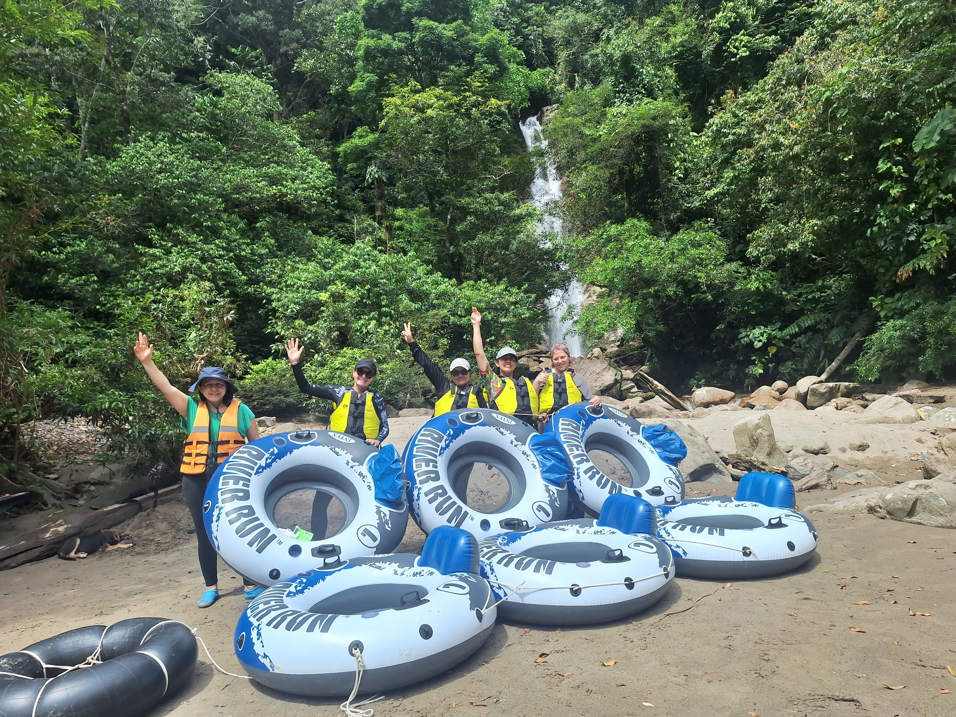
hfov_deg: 73.9
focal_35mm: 23
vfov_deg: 58.9
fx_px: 635
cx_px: 478
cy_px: 358
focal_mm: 5.54
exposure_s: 1/1905
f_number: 1.8
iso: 40
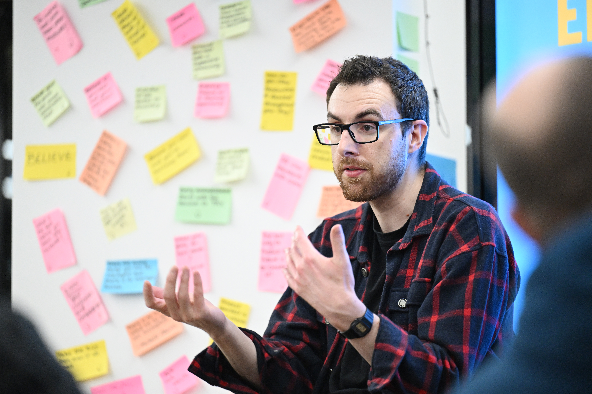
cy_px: 197
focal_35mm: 200
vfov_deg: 6.9
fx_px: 3289
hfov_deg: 10.3
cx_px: 296
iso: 5000
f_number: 2.8
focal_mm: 200
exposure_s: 1/200
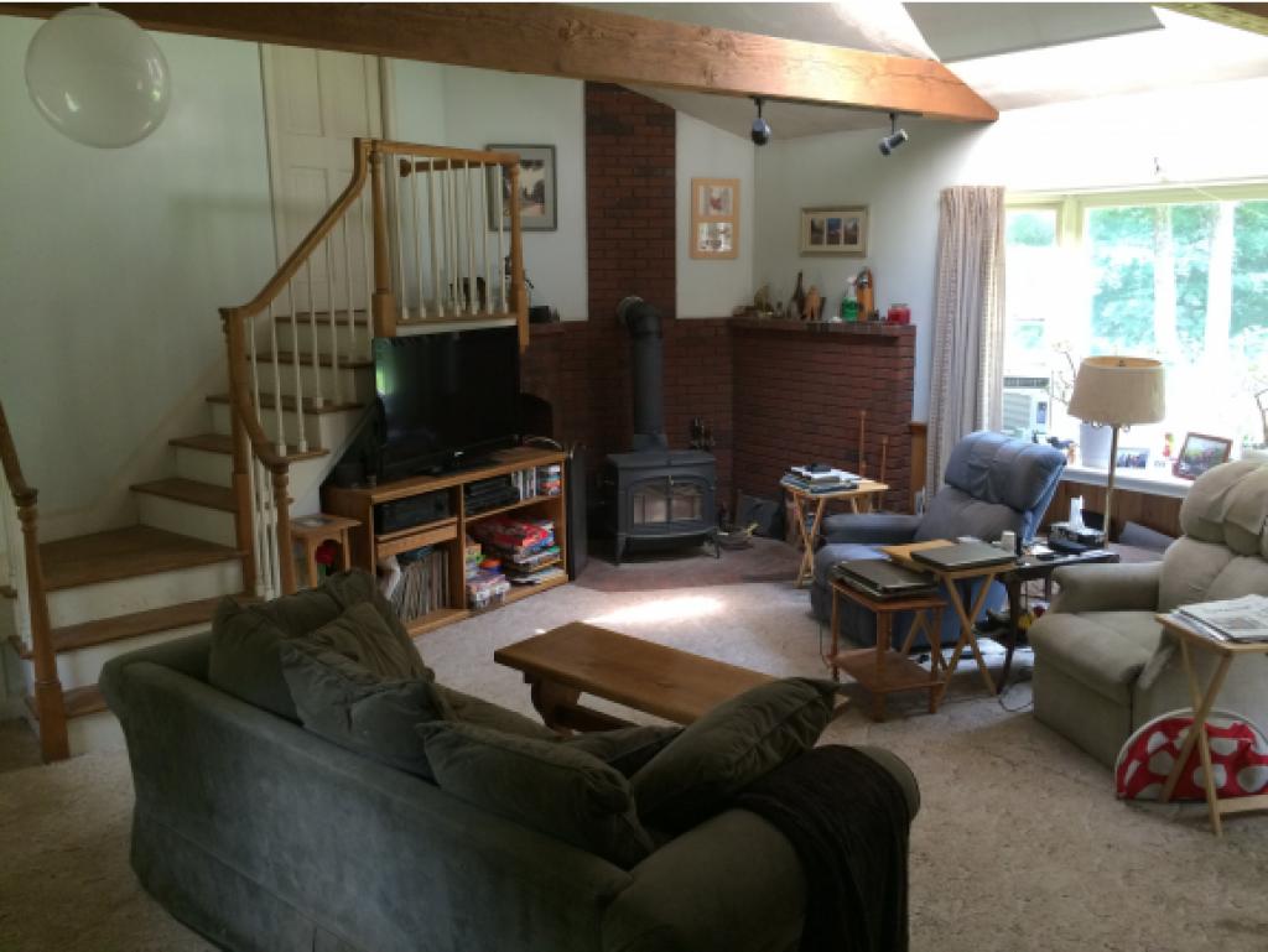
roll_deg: +1.3
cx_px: 634
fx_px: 1063
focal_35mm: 29
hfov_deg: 61.6
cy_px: 476
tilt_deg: -11.2
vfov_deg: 48.3
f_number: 2.2
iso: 64
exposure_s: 1/30
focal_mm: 4.15
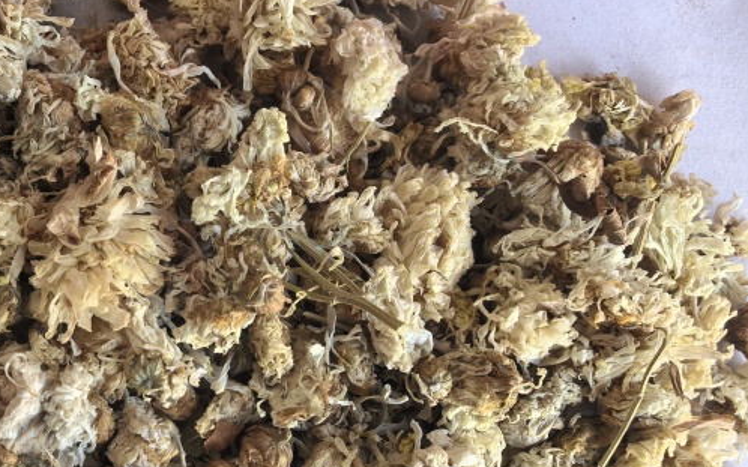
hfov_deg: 41.8
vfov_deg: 27.2
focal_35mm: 46
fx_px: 938
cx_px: 161
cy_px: 395
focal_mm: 5.75
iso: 200
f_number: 4
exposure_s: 1/50
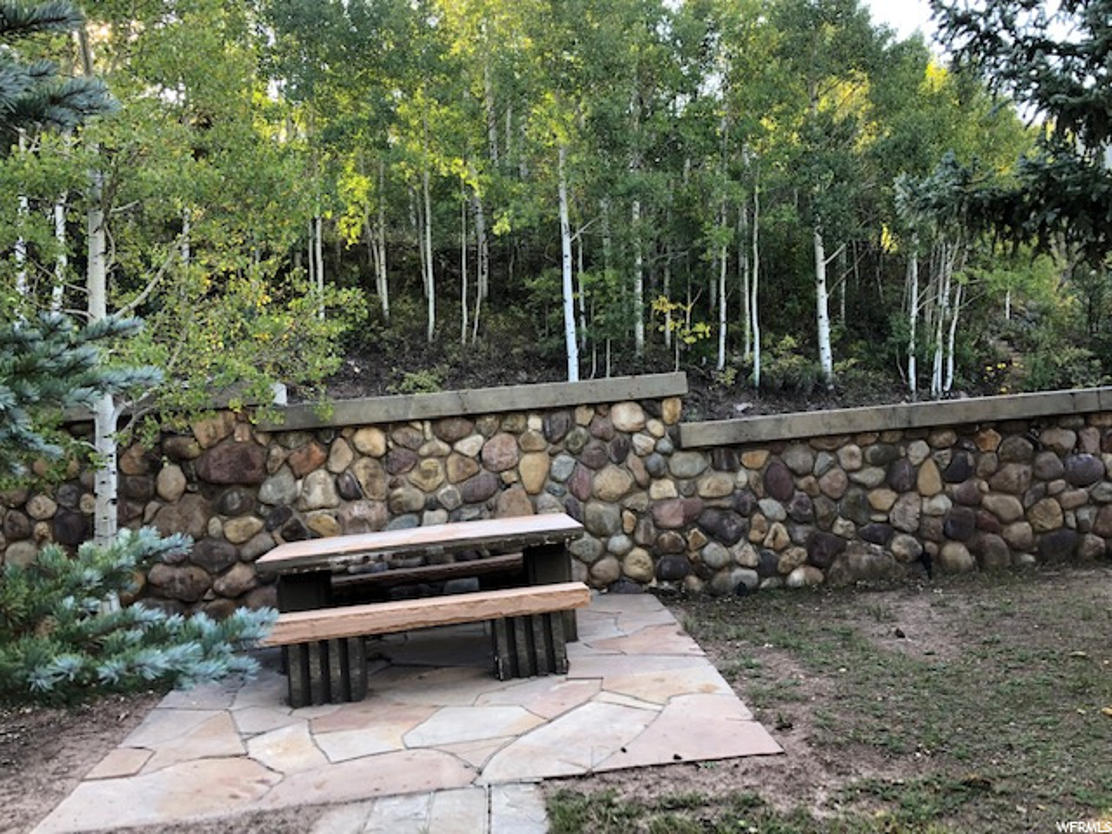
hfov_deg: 63.4
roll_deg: +3.6
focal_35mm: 28
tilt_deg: +3.5
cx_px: 556
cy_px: 417
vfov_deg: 49.7
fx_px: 899
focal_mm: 3.99
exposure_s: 1/120
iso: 50
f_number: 1.8
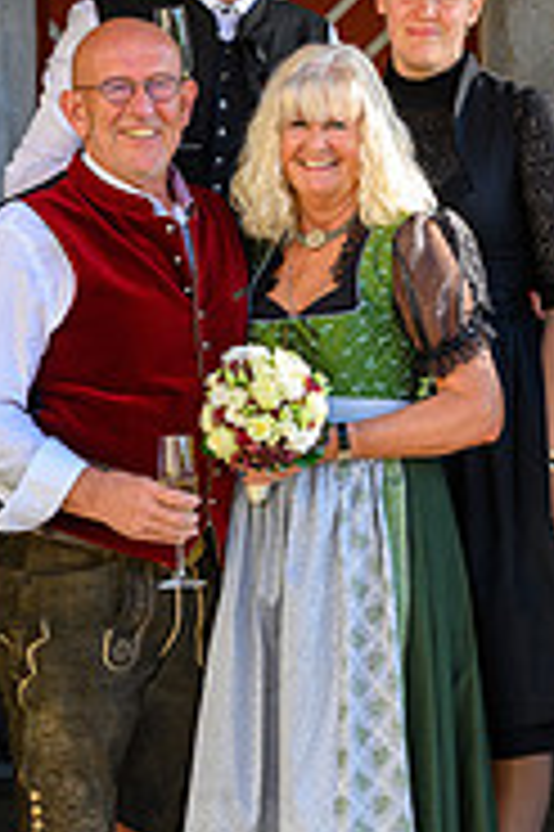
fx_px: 4509
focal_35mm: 195
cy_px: 373
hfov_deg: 7.0
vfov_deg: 10.6
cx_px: 322
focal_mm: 80
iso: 200
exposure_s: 1/250
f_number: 4.5
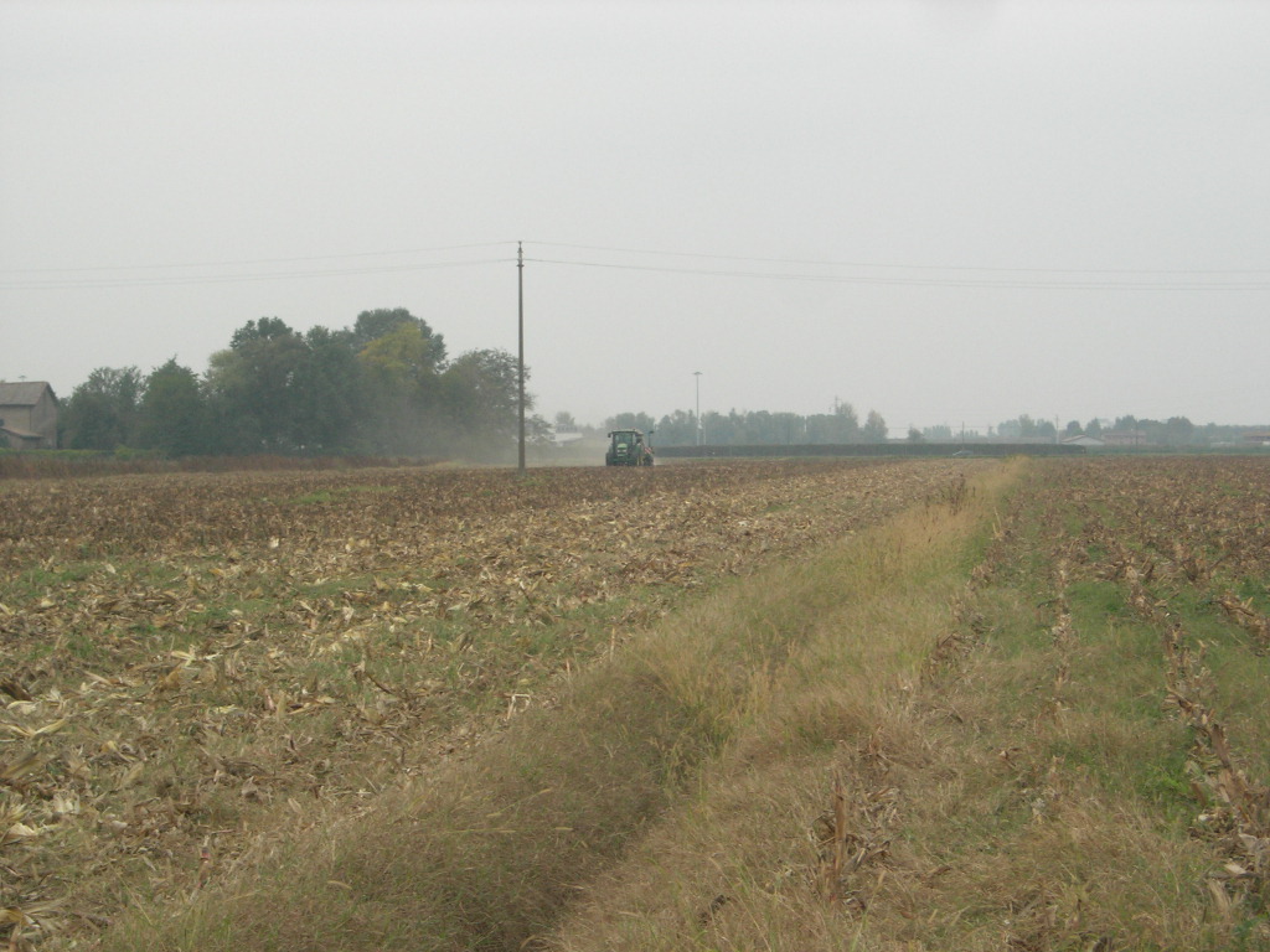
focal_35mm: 113
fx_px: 4146
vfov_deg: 13.1
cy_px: 476
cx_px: 635
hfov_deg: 17.4
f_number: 8.2
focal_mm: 23.4
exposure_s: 1/104
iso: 100
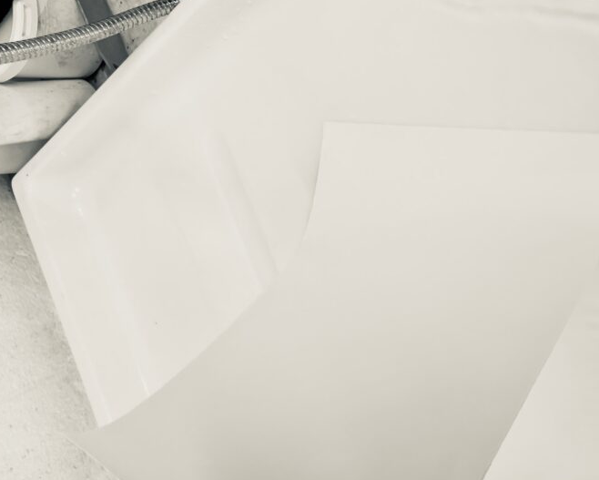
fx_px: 656
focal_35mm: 37
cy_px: 307
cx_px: 367
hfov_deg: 48.7
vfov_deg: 39.8
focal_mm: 5.96
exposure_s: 1/50
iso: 80
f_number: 1.6
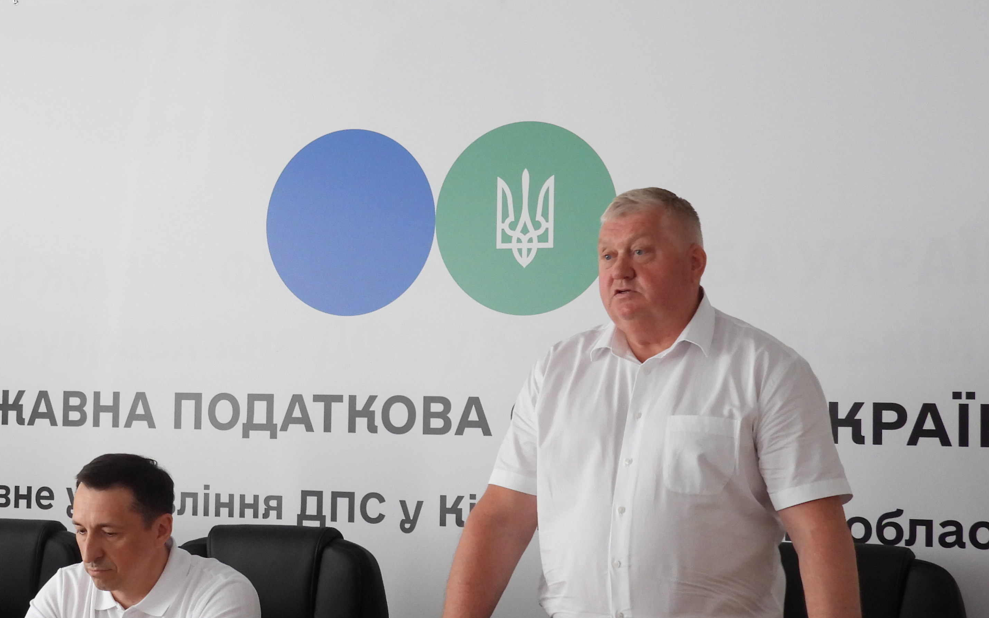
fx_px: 2291
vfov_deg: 15.4
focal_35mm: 85
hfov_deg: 24.1
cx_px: 243
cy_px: 279
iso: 320
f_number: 3.5
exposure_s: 1/30
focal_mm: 8.9
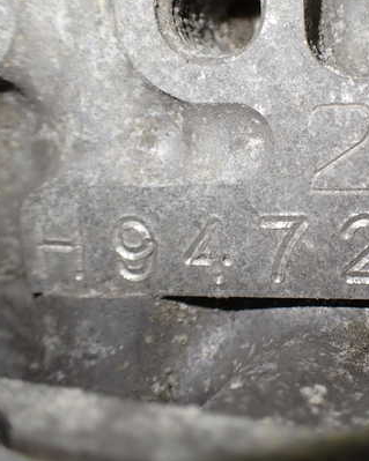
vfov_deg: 42.0
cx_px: 304
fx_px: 601
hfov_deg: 33.0
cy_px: 207
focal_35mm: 44
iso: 200
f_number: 2.3
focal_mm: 5.4
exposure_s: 1/125
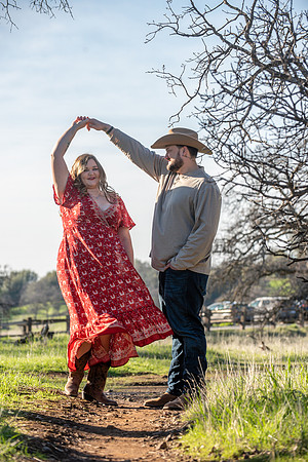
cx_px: 154
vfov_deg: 17.6
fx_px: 1489
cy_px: 231
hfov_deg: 11.8
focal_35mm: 116
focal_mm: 116
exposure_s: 1/250
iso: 50
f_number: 4.5
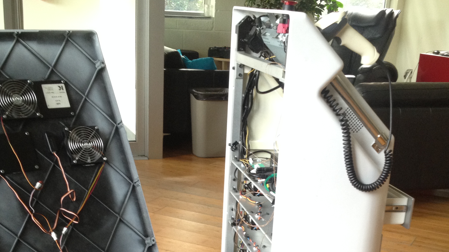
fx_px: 691
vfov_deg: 20.2
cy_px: 240
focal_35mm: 58
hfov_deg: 36.0
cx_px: 221
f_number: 2.4
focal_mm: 4.28
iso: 125
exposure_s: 1/20
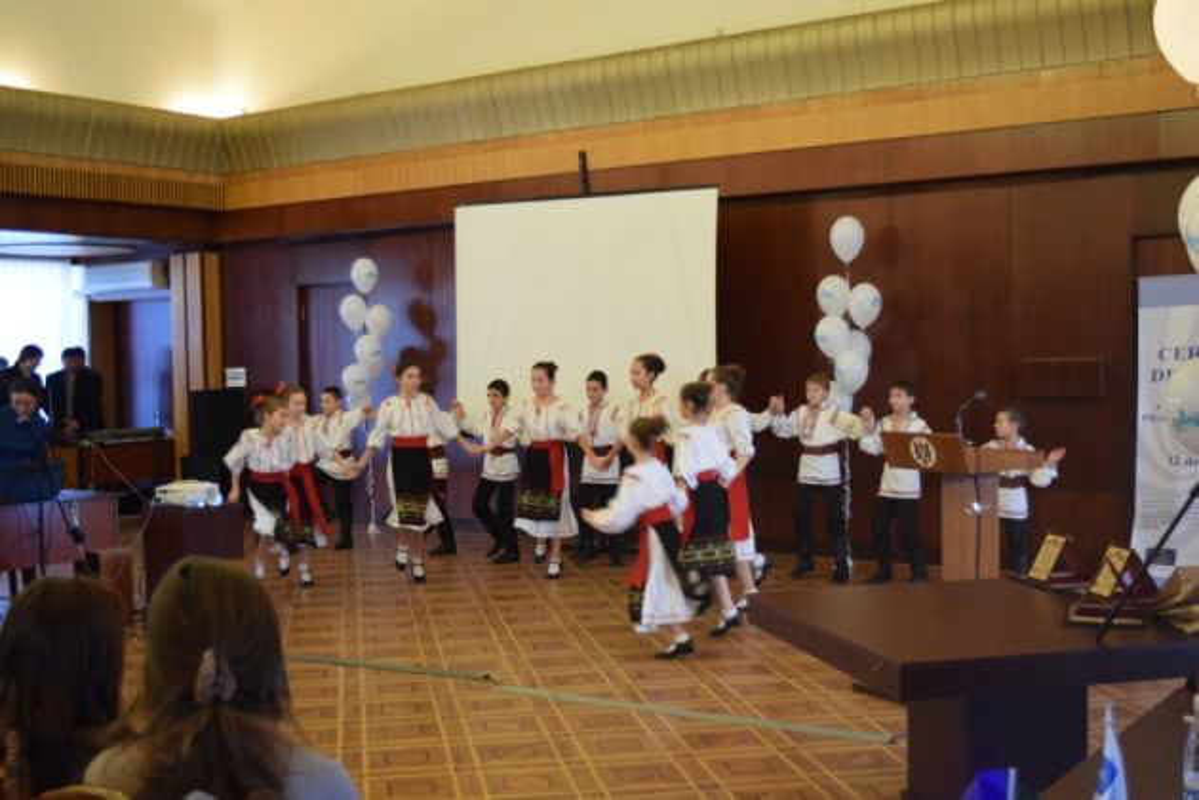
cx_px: 600
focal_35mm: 44
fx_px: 1449
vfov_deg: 30.8
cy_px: 400
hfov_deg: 45.0
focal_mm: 29
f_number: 4.2
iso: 2200
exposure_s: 1/60
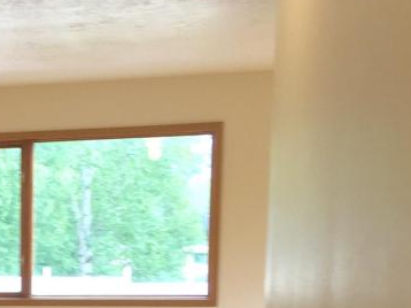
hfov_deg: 21.4
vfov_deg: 17.1
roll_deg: +1.2
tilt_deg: -8.6
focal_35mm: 83
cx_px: -123
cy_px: 352
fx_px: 985
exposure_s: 1/60
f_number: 2.2
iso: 32
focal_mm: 4.15
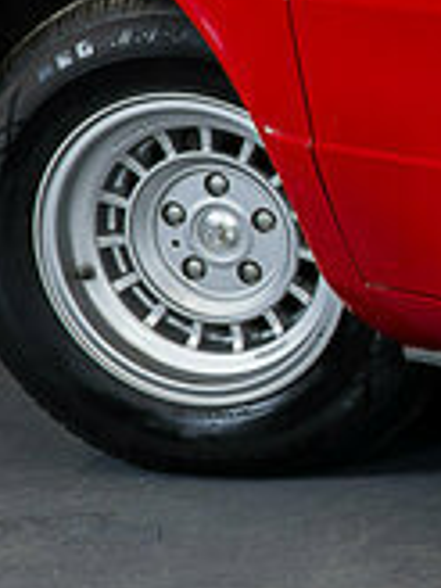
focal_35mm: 232
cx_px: 1574
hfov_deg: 5.7
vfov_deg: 8.5
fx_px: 3941
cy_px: 172
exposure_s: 1/3
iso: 250
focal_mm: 33
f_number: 7.1
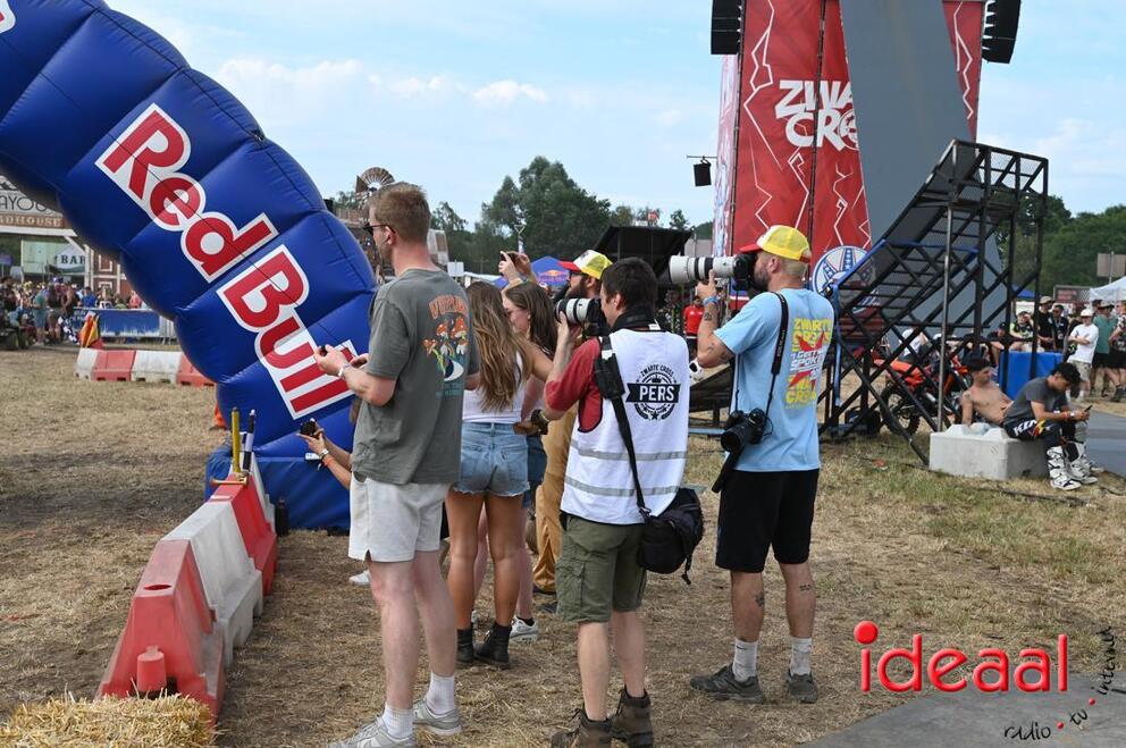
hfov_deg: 48.5
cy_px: 374
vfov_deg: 33.3
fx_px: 1250
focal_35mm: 40
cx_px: 563
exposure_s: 1/250
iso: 100
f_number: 6.3
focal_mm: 40
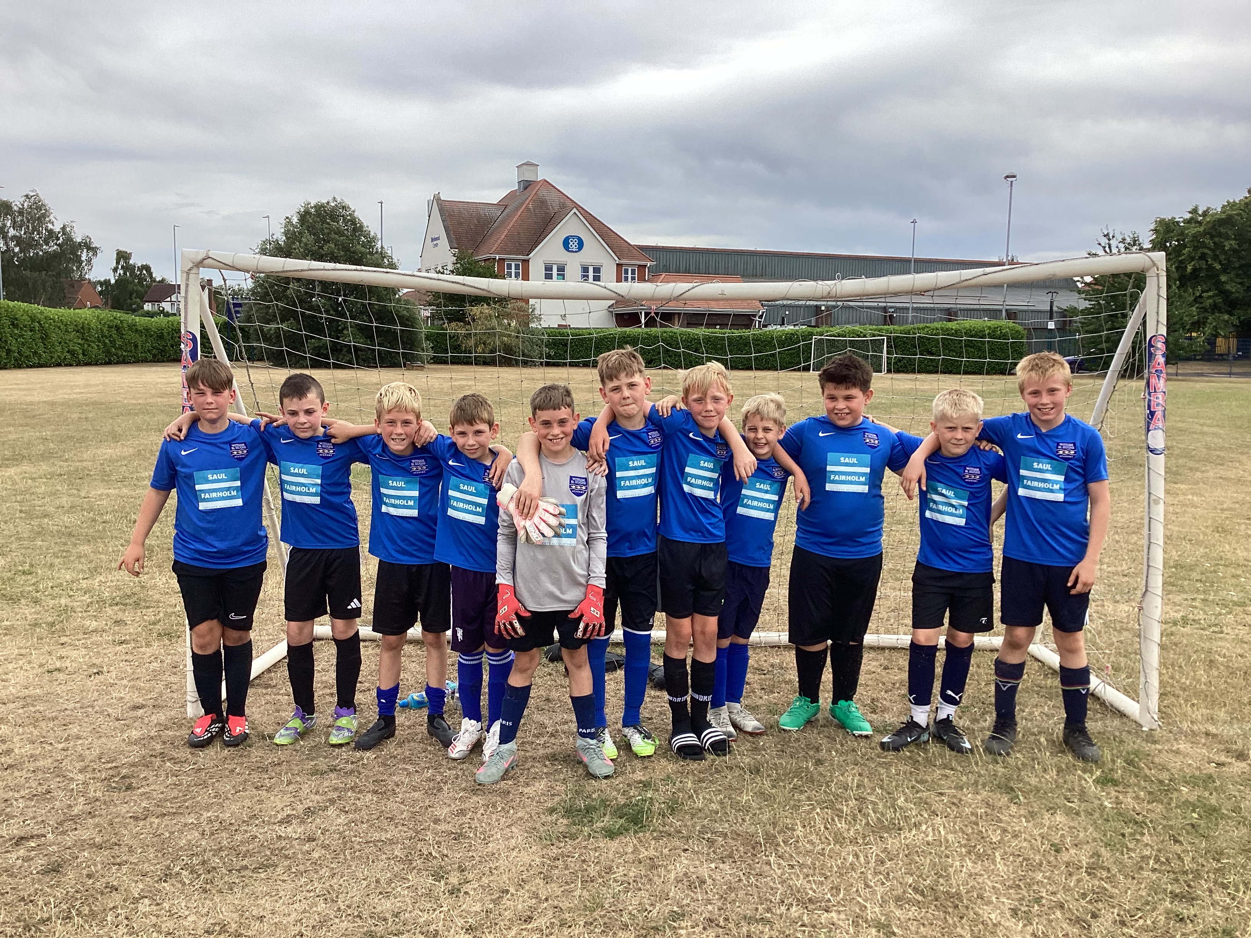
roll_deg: -1.4
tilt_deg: -5.6
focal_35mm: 31
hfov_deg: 58.4
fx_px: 1120
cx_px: 626
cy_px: 469
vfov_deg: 45.4
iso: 25
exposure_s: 1/679
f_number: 2.4
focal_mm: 3.3
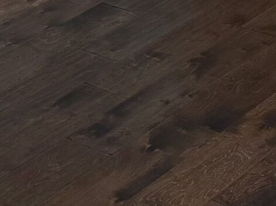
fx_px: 1251
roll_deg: +0.9
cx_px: 262
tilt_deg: -7.2
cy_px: -416
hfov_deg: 12.5
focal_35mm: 157
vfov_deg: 8.1
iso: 100
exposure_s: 1/120
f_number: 1.78
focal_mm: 6.76
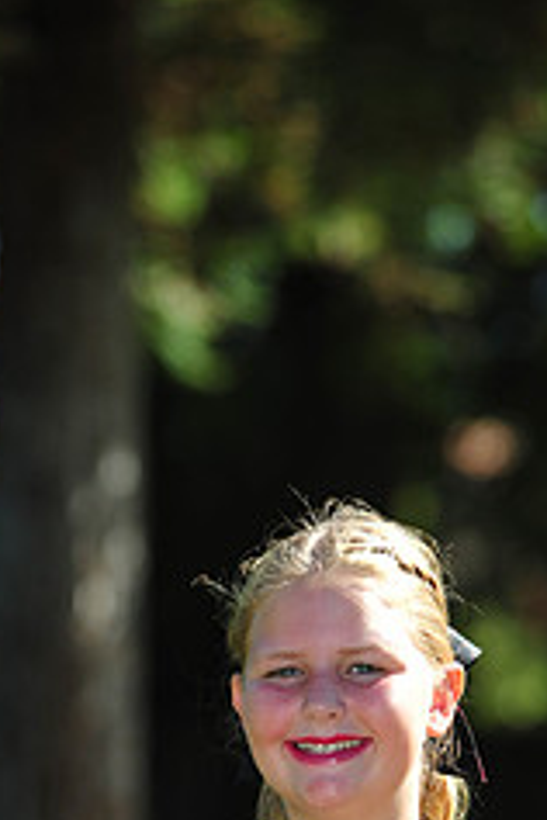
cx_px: 339
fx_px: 9754
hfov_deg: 3.2
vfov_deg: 4.8
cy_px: 958
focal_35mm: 428
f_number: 4.5
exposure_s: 1/1600
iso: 400
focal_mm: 175
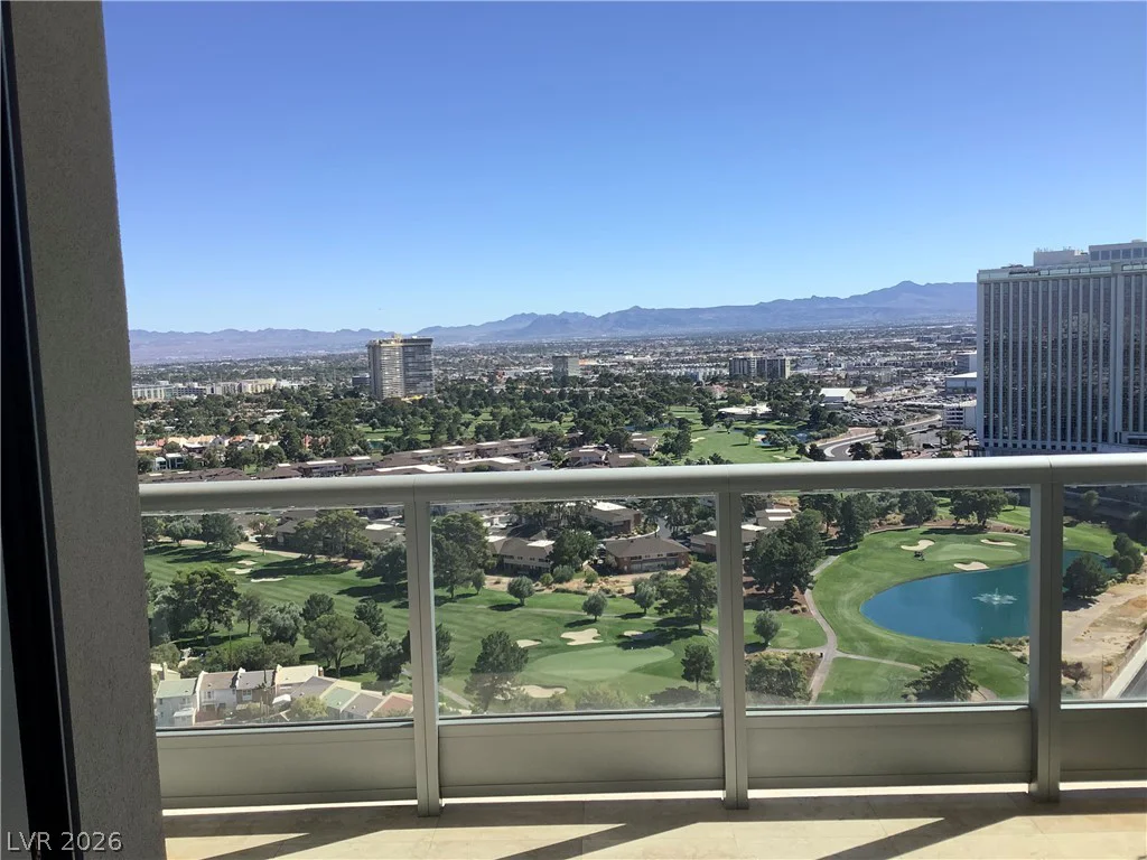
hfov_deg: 58.4
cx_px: 574
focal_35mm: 31
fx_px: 1027
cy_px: 430
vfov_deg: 45.4
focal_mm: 3.3
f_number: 2.4
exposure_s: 1/1567
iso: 25
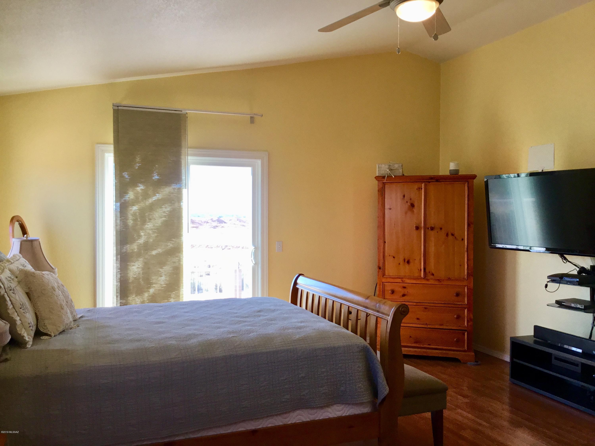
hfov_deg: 58.4
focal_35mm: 31
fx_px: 533
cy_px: 223
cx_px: 298
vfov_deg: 45.4
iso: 50
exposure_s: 1/120
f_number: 2.4
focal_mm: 3.3
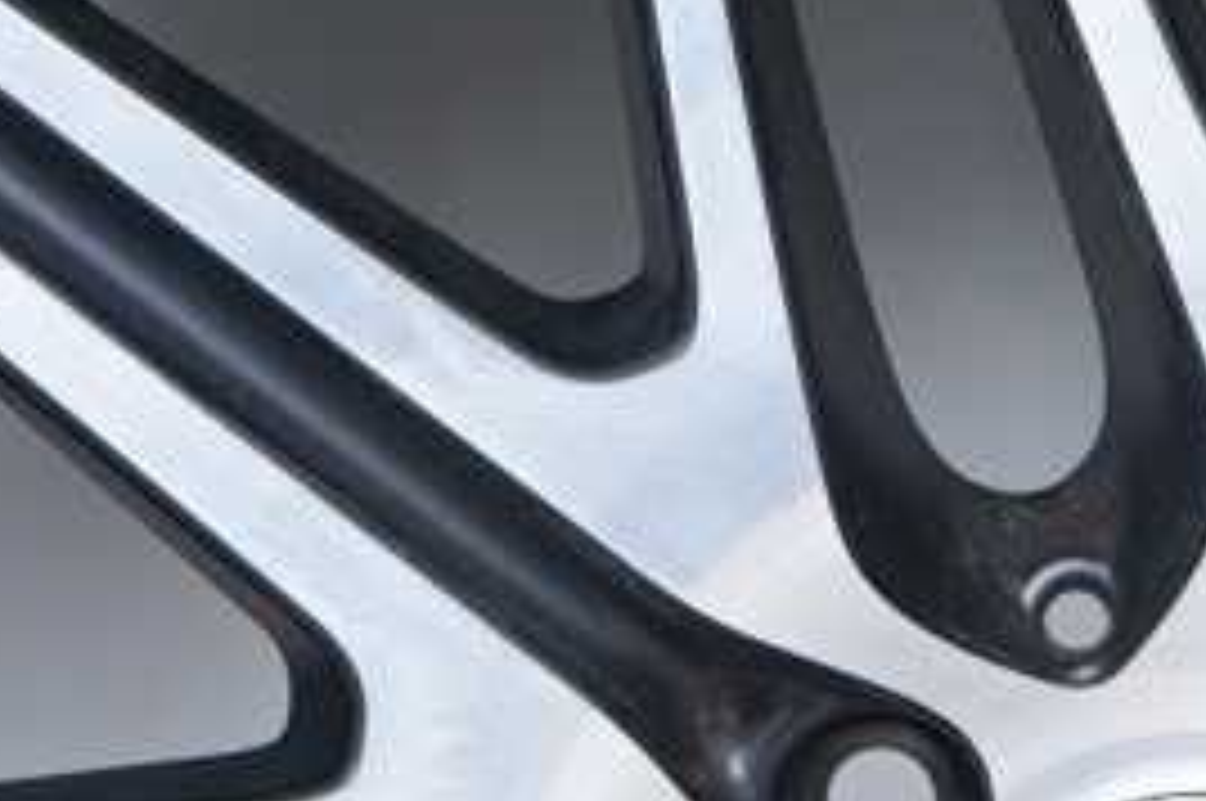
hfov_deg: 6.8
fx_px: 10071
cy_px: 1091
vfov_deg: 4.5
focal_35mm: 301
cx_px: 1188
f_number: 5.6
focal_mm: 42
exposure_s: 1/125
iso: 250
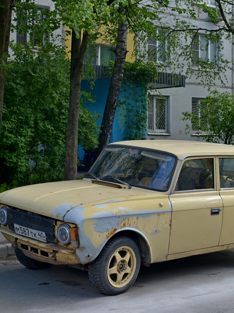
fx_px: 649
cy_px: 157
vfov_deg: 27.0
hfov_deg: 20.4
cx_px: 134
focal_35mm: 72
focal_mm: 50
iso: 400
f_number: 6.3
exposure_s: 1/320
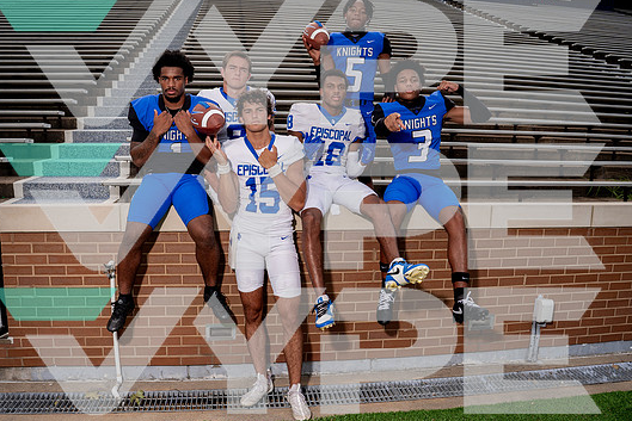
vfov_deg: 42.3
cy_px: 207
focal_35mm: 31
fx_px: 544
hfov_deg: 60.2
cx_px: 301
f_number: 5.6
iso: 100
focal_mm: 24
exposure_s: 1/800
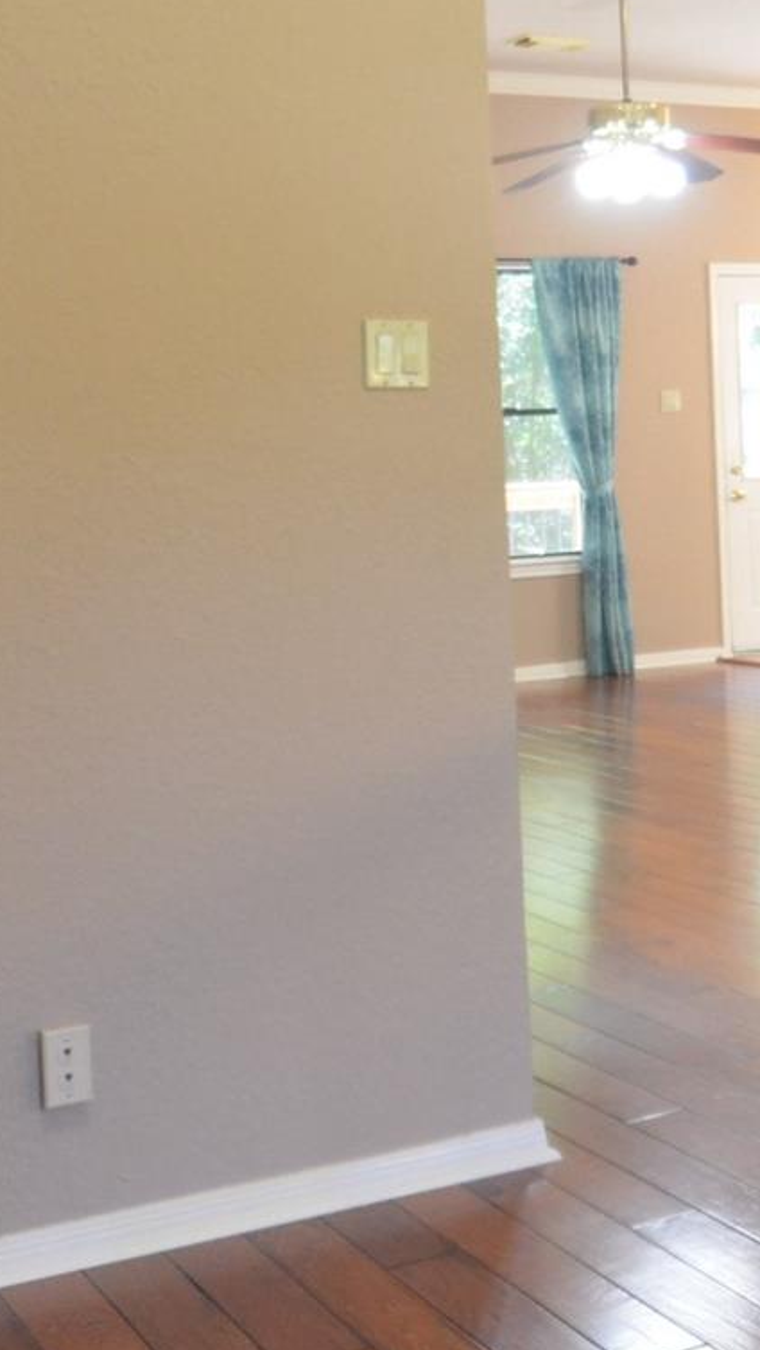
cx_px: 561
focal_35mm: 55
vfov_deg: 37.1
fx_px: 1984
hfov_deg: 21.5
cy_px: 421
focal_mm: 13
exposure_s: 1/30
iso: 1000
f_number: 3.8
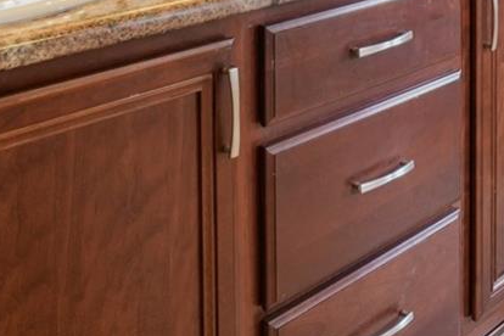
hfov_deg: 32.0
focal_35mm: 58
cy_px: -198
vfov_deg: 19.6
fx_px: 812
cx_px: 494
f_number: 8
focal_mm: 10
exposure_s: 1/20
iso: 400
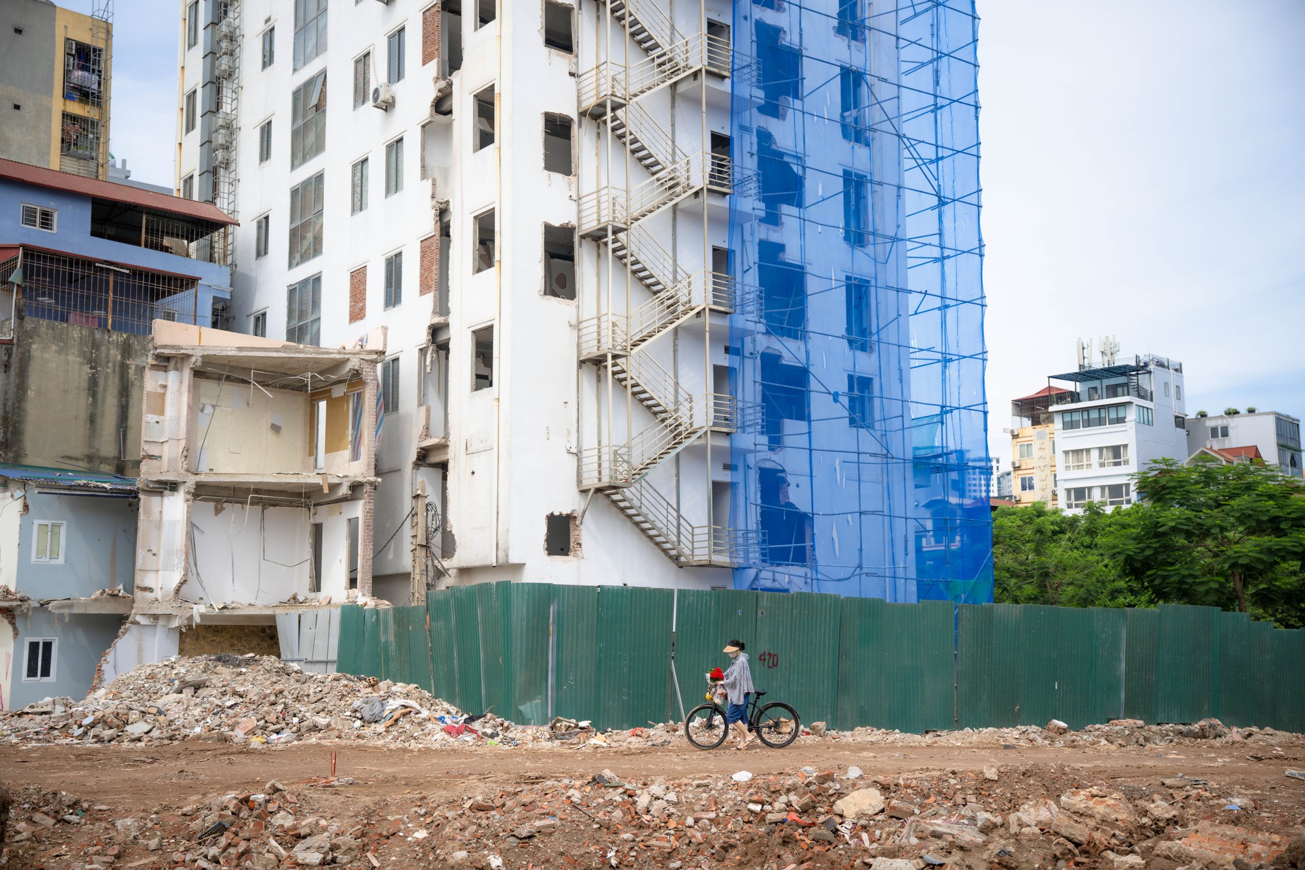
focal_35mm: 40
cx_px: 652
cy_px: 435
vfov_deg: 33.4
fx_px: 1450
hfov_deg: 48.5
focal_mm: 40
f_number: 3.2
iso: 160
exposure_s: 1/1250
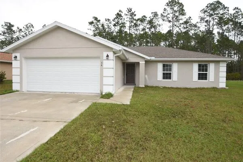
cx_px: 122
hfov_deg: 90.0
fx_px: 121
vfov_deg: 67.4
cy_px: 81
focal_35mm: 18
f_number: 4.5
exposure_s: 1/80
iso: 100
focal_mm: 12
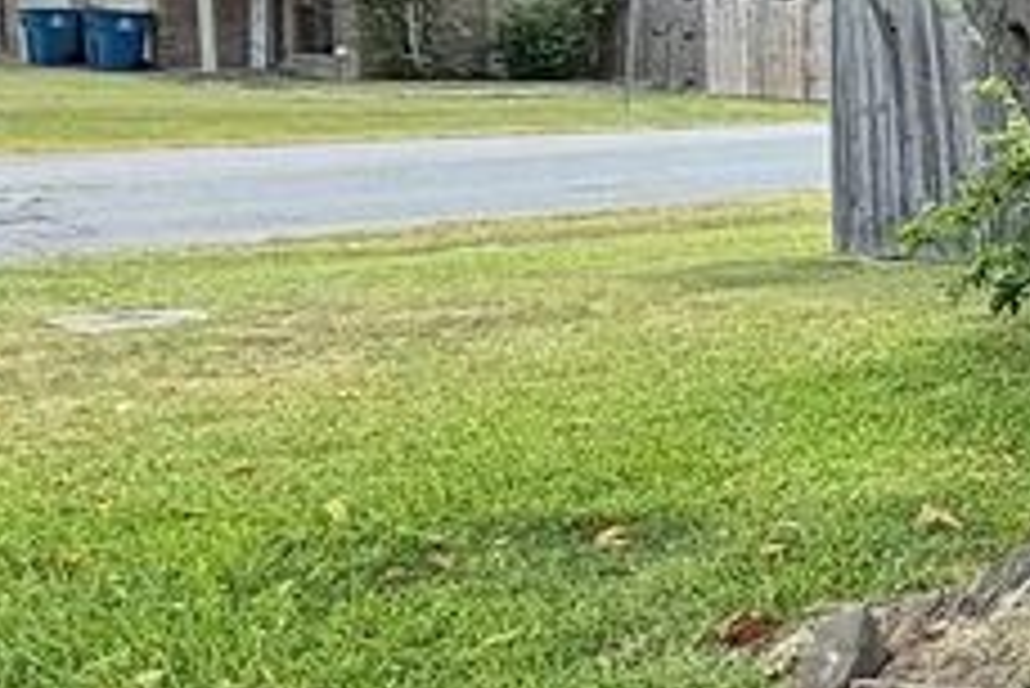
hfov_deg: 21.2
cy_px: 207
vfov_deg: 20.8
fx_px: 1861
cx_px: 1840
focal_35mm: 65
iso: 64
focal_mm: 2.22
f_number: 2.2
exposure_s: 1/210
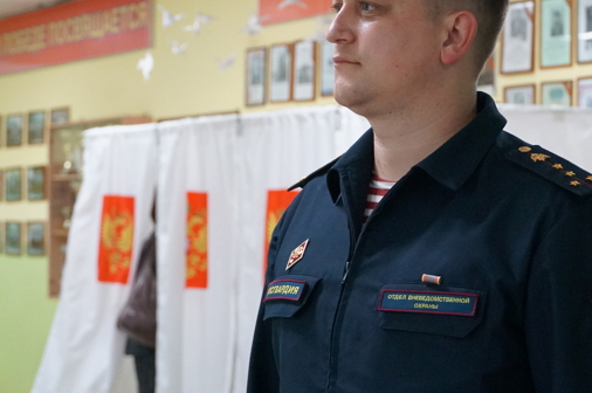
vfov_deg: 12.0
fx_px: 1868
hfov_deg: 18.0
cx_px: 397
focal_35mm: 114
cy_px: 153
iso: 5000
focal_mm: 51
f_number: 5
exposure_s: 1/160
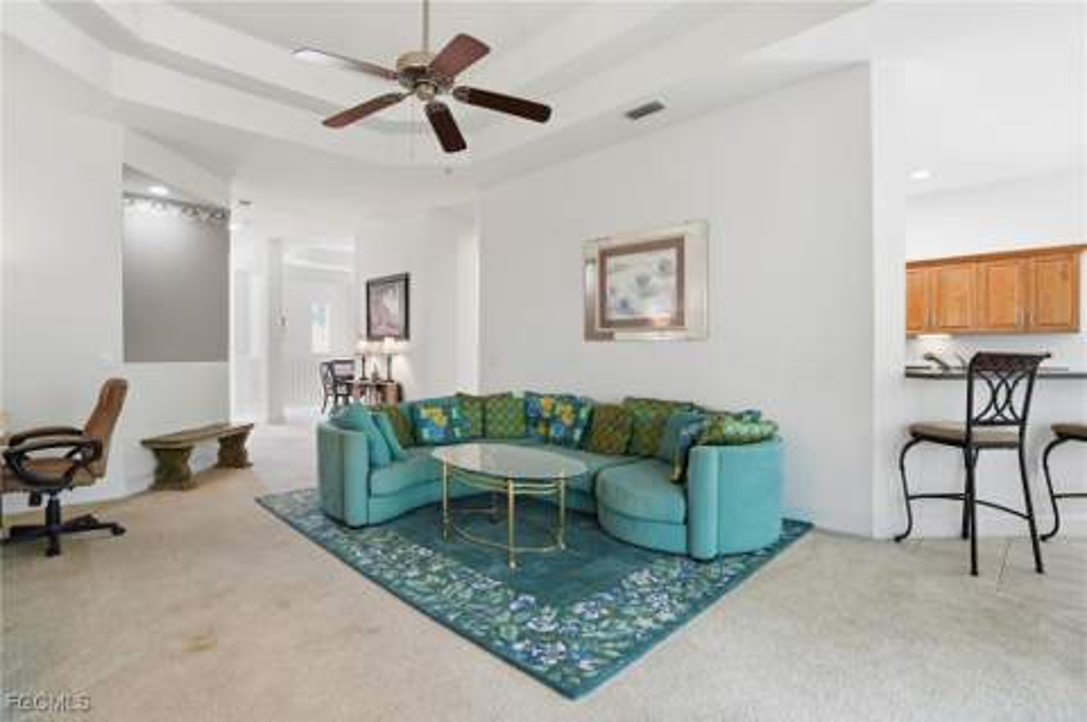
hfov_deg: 93.3
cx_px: 544
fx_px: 513
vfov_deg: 70.3
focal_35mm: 17
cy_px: 361
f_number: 9
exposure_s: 1/15
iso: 200
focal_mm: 17
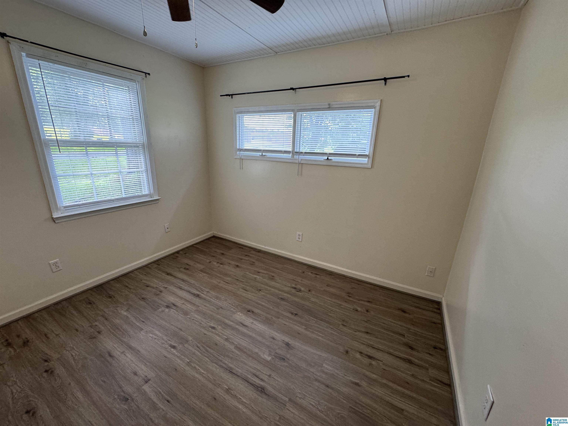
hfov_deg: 102.1
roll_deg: -2.6
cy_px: 213
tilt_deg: -16.5
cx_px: 284
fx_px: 230
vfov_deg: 85.7
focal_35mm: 14
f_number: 2.2
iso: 250
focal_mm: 2.22
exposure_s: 1/120
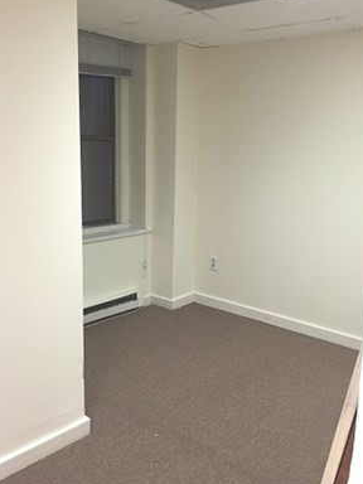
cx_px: 190
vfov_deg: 54.0
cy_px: 247
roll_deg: -2.7
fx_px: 475
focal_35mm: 34
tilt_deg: -12.5
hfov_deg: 41.8
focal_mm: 4.15
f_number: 2.2
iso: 125
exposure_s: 1/30
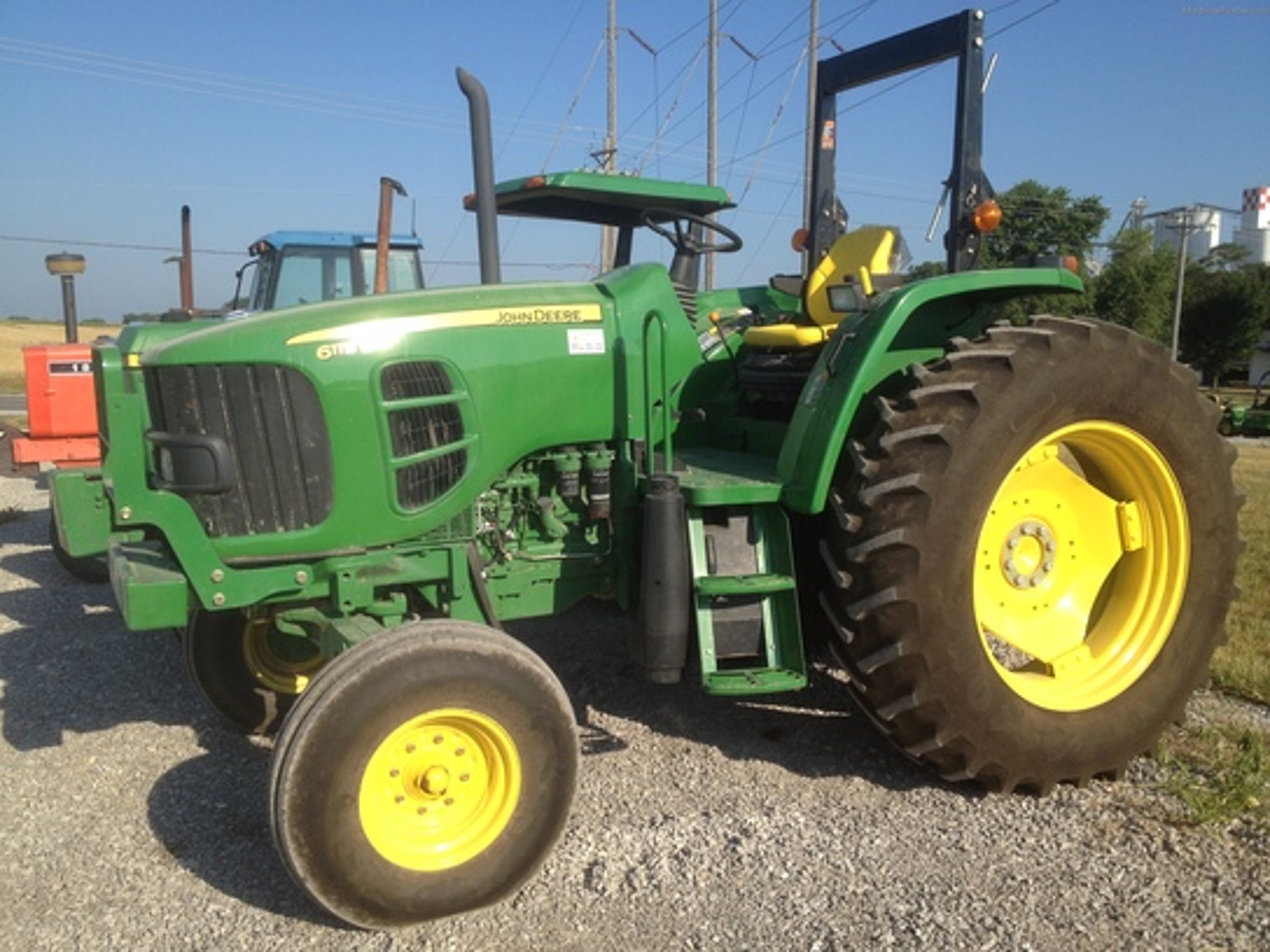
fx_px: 1284
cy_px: 476
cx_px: 635
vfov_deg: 40.7
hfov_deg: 52.6
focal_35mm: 35
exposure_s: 1/1416
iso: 64
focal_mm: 4.28
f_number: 2.4
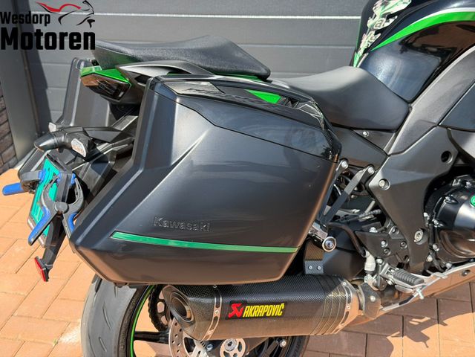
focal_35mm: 48
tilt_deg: -27.2
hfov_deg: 39.7
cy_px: 178
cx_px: 238
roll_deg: +2.4
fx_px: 659
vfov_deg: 30.3
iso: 100
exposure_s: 1/1429
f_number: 1.78
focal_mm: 6.76
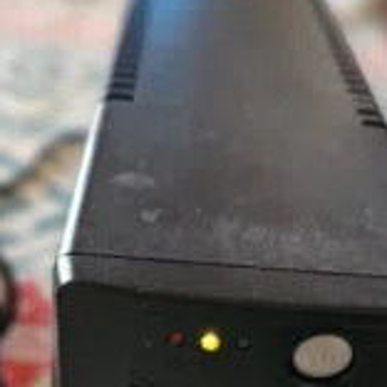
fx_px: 658
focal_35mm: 52
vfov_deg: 31.6
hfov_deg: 32.6
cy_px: 327
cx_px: 248
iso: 1000
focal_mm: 6.3
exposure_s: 1/24
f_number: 1.7
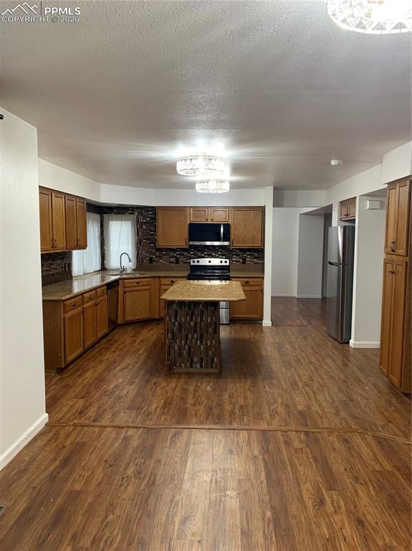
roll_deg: +0.9
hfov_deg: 53.0
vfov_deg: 67.3
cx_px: 206
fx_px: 413
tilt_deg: -4.1
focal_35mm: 26
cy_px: 276
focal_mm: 4.25
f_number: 1.8
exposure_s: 1/60
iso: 250
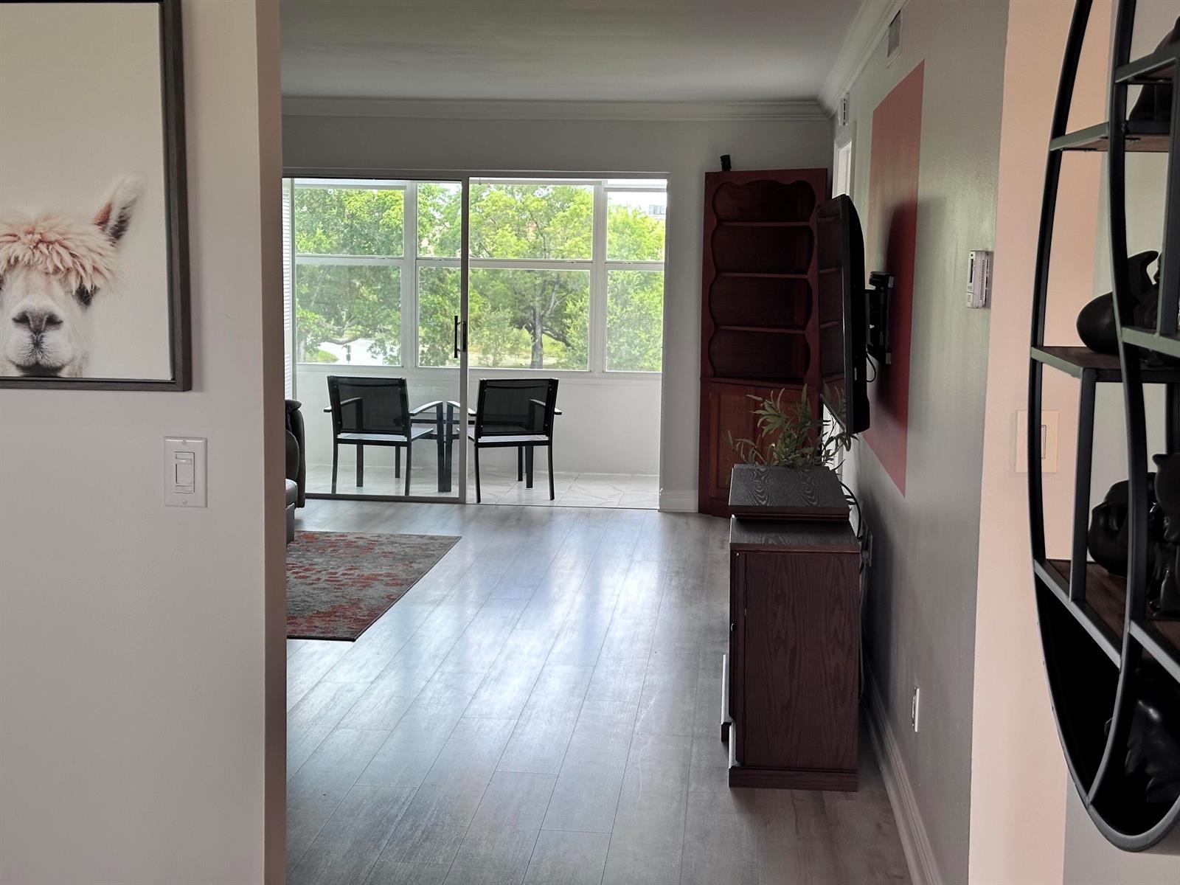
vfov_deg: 30.3
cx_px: 590
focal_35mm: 48
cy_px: 442
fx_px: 1636
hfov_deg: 39.7
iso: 50
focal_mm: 6.86
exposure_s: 1/120
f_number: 1.78
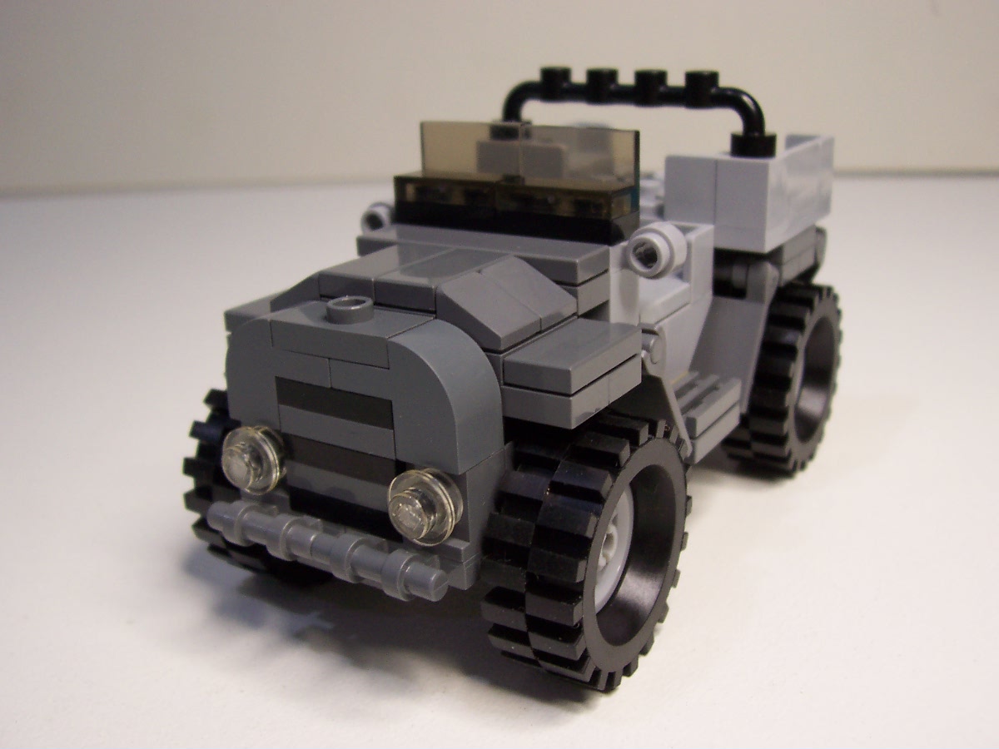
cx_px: 500
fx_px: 1068
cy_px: 374
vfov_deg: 38.7
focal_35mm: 37
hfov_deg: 50.1
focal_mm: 5.6
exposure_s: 1/30
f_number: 2.8
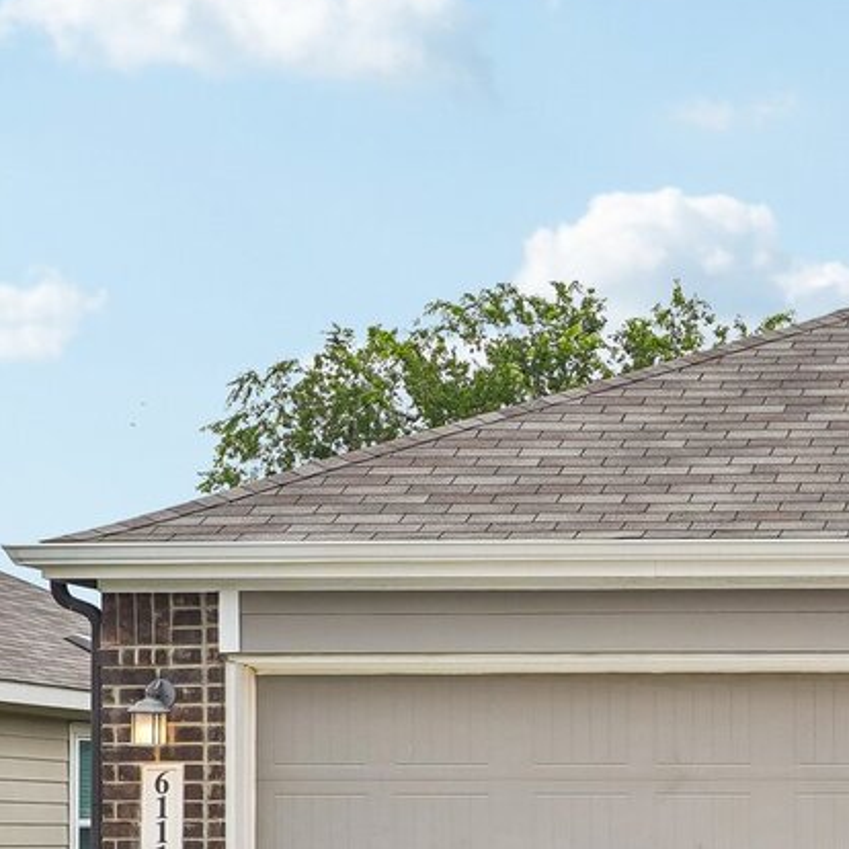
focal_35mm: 105
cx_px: 1198
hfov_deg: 15.6
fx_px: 2904
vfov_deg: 16.5
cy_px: 650
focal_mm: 31.5
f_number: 8
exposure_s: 1/80
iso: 100
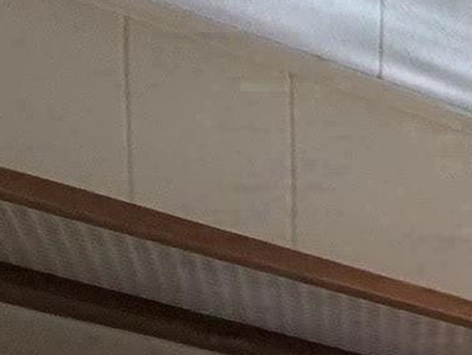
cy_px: 1097
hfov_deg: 8.4
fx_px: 1310
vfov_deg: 10.4
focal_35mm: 96
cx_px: 1830
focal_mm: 2.23
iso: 48
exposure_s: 1/136
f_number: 1.95
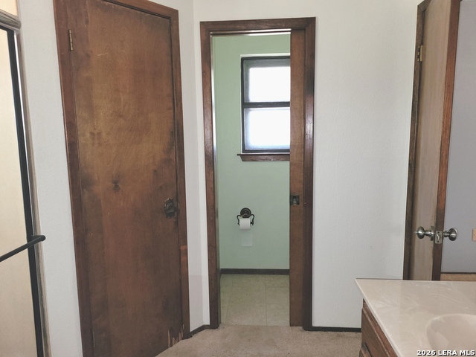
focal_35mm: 26
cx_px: 238
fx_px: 358
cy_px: 178
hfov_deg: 67.3
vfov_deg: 53.1
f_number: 1.8
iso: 125
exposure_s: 1/24
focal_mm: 5.4
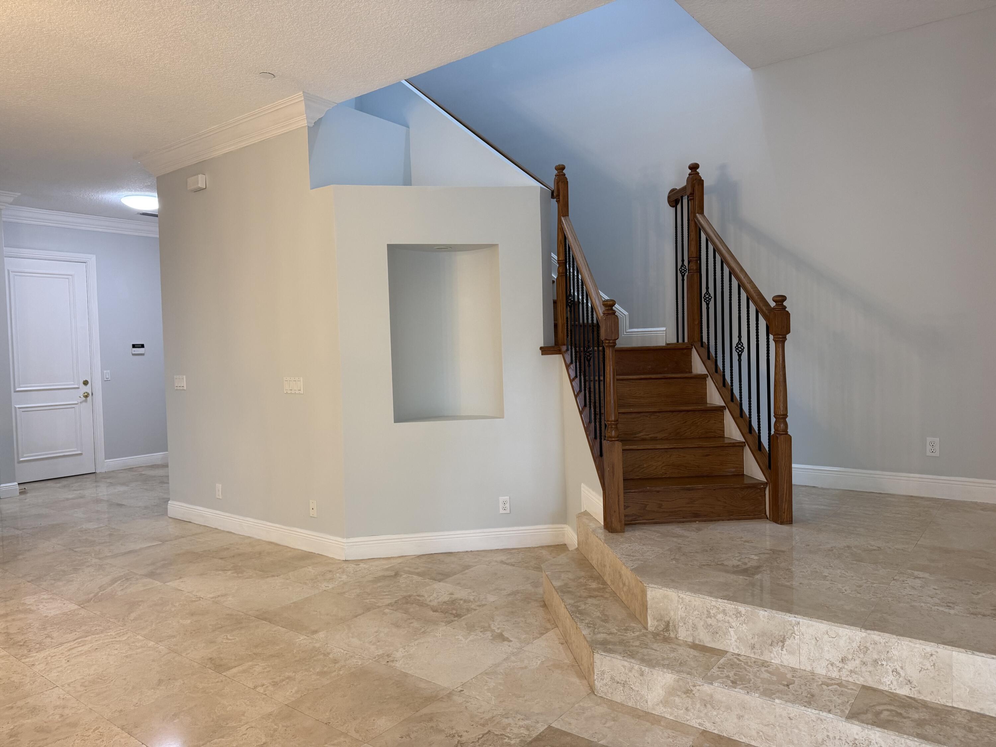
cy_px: 374
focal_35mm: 24
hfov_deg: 71.6
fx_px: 691
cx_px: 498
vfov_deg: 56.8
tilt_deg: -2.1
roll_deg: +1.4
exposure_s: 1/60
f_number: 1.78
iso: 200
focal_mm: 6.76
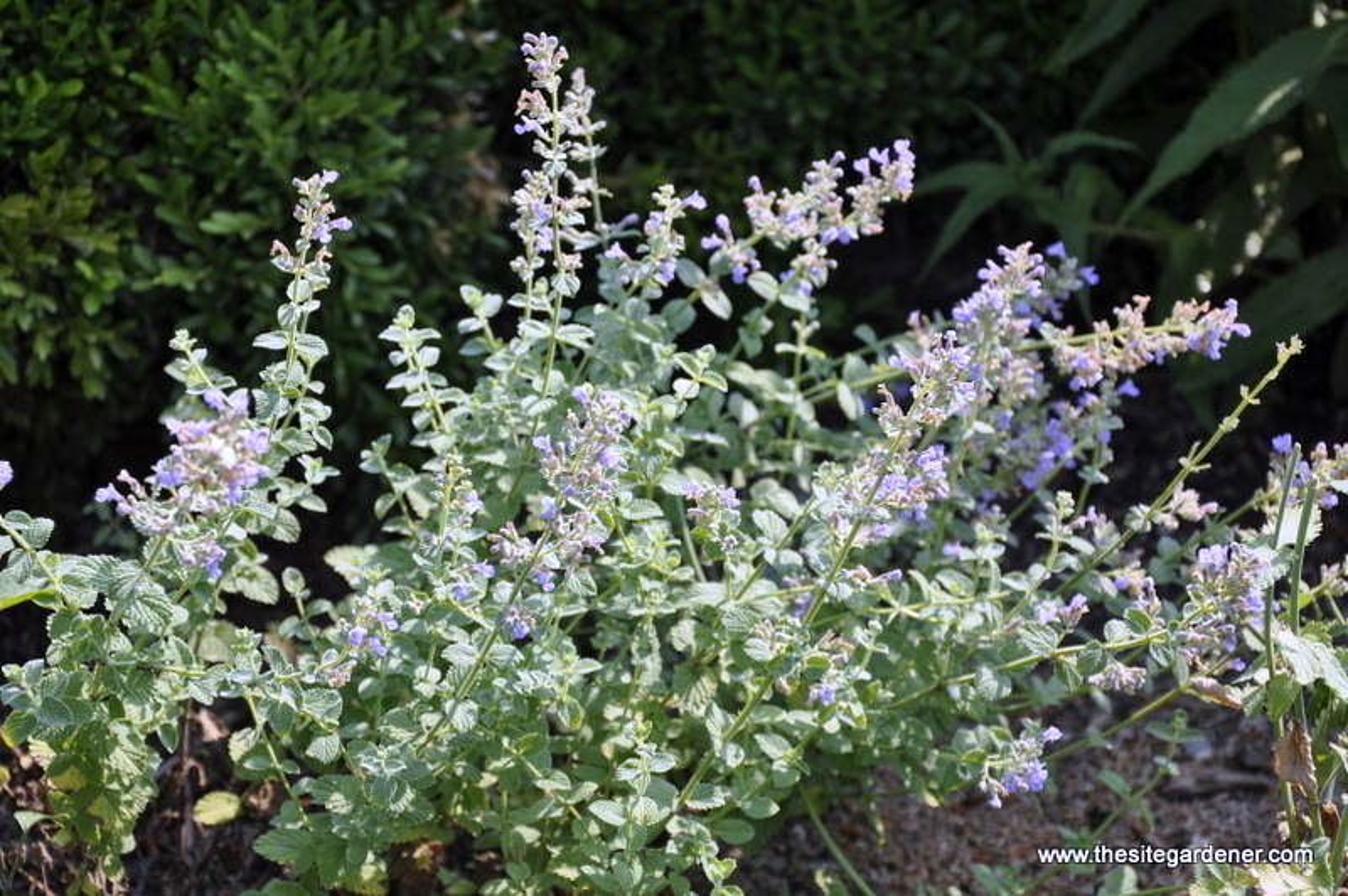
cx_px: 674
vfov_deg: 13.0
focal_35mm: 105
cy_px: 448
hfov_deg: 19.5
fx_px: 3928
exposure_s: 1/200
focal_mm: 70
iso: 200
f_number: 7.1
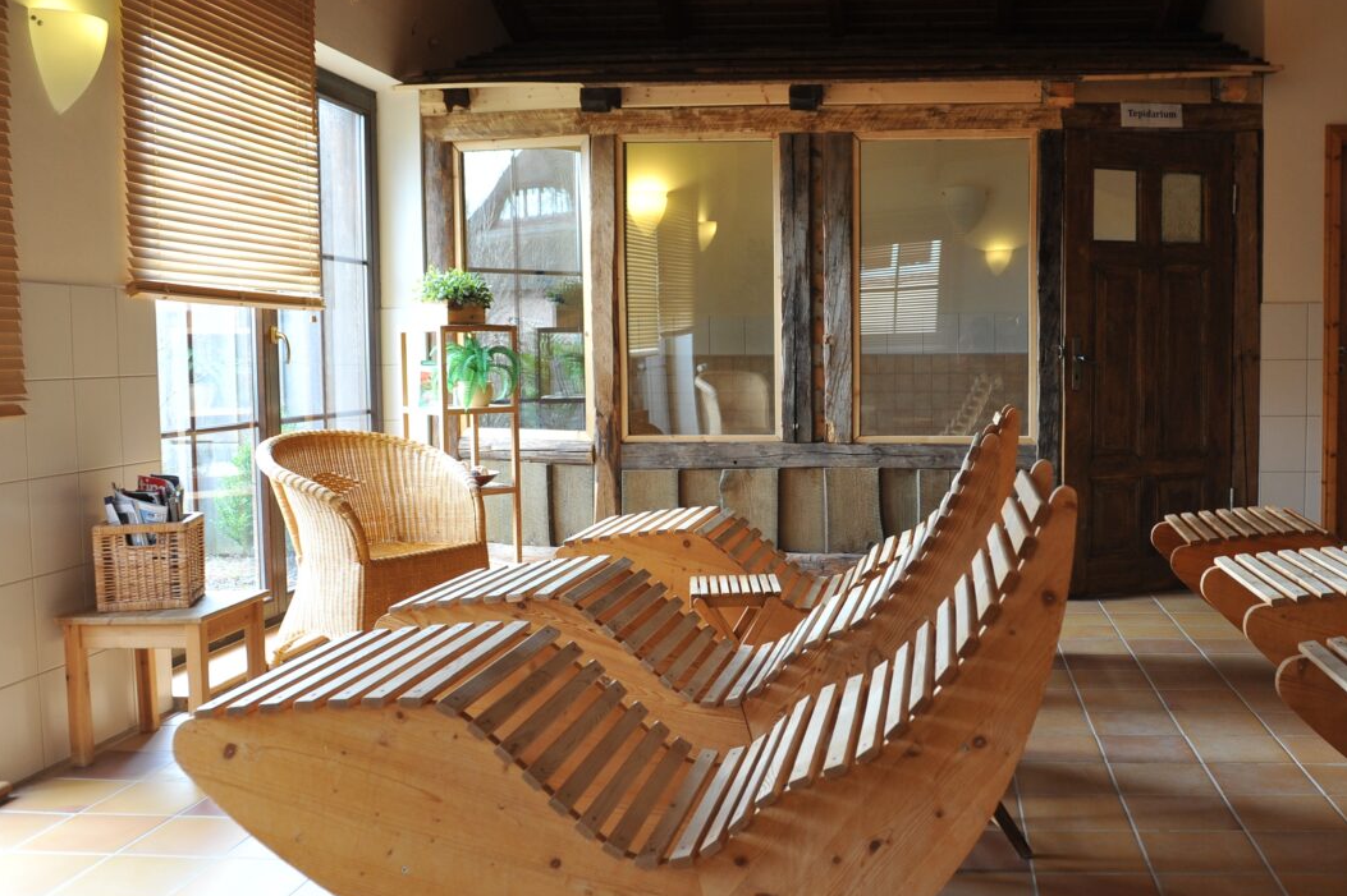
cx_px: 872
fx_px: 1309
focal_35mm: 35
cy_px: 435
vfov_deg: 37.8
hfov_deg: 53.6
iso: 800
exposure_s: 1/60
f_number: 4
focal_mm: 24
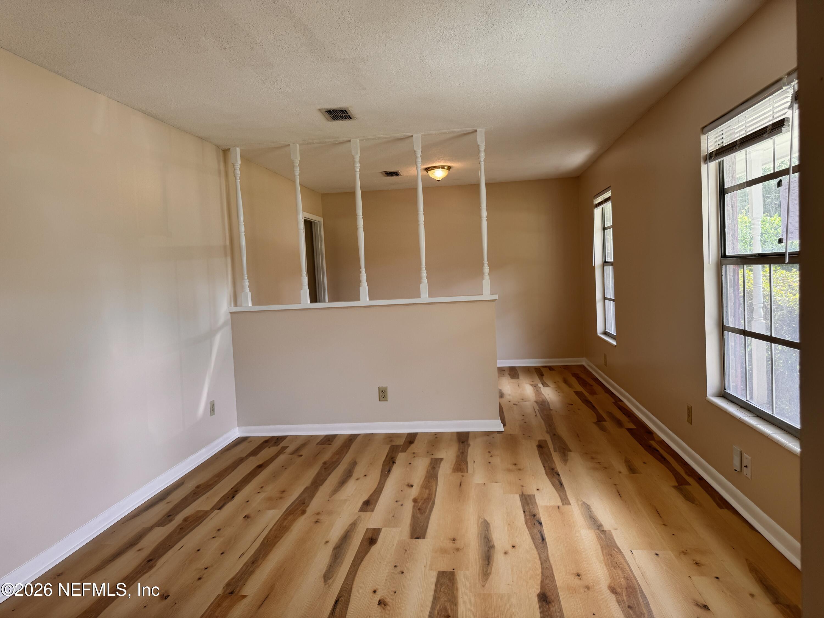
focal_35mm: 24
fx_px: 571
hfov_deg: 71.6
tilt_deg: -4.7
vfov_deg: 56.8
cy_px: 309
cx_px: 412
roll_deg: +1.8
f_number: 1.78
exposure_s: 1/120
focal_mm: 6.76
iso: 64
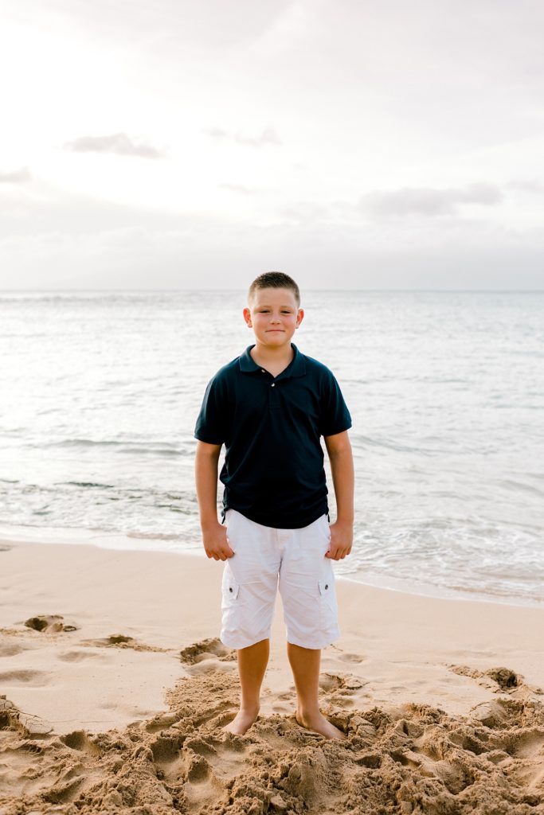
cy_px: 408
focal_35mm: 35
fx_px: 793
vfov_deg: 54.4
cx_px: 272
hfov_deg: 37.9
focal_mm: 35
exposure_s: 1/1000
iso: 250
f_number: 2.8
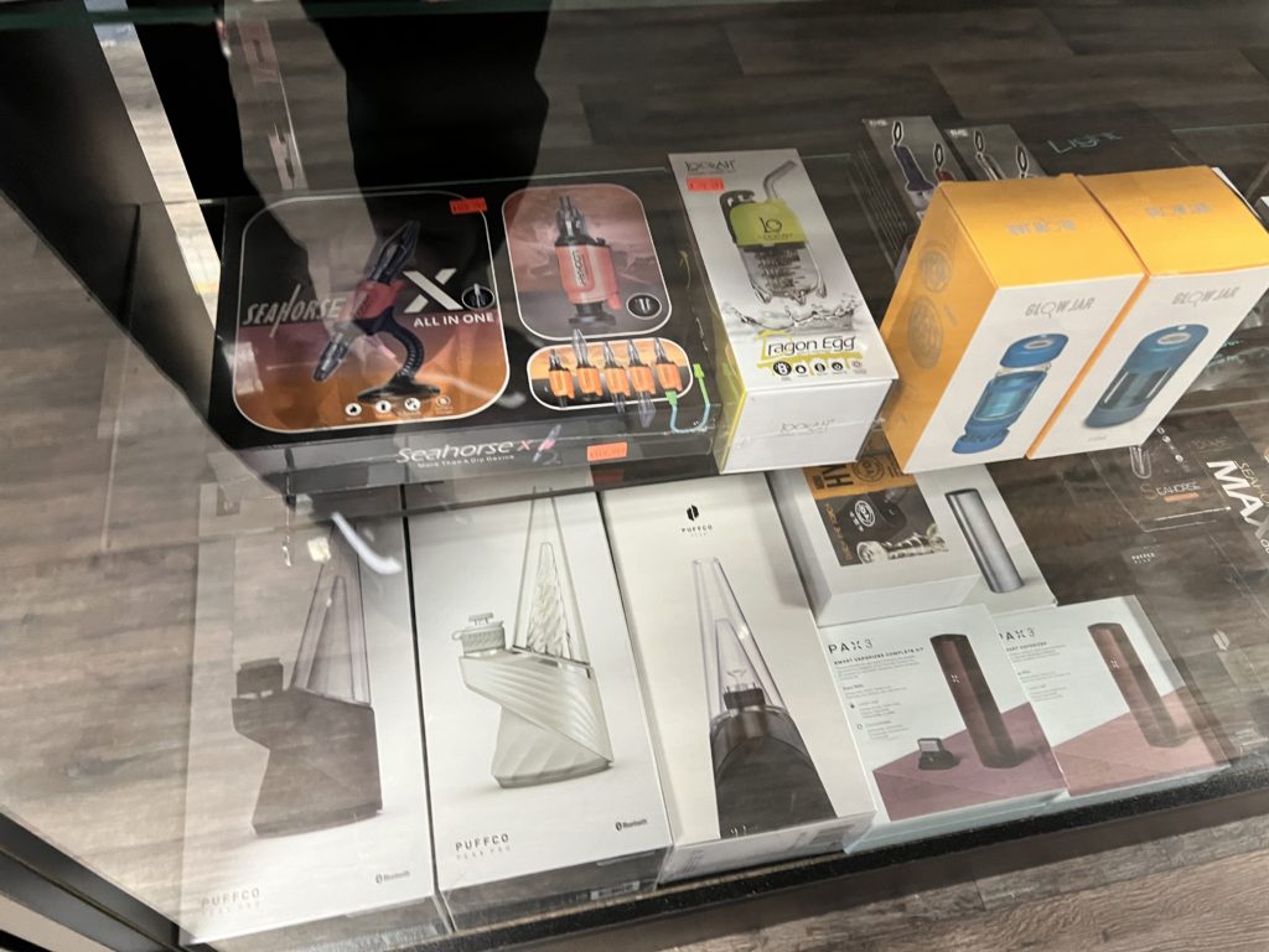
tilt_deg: -56.4
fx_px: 953
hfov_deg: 67.3
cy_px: 476
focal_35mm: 26
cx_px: 634
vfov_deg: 53.1
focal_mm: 5.7
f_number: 1.5
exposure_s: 1/60
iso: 500
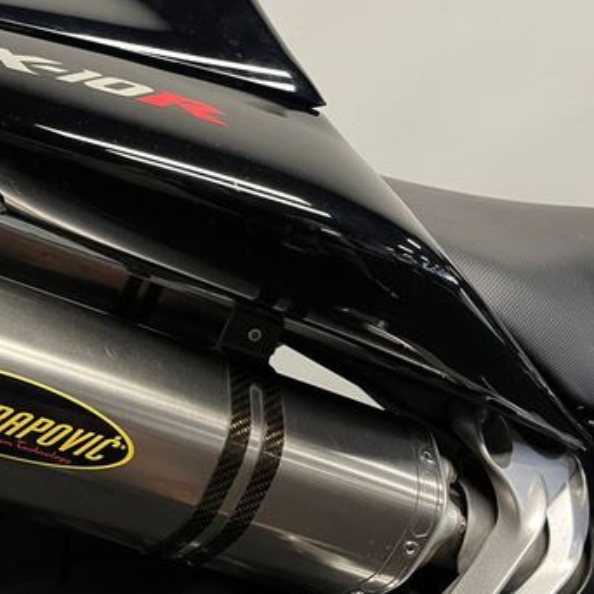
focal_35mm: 43
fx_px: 835
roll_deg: +0.4
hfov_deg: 37.9
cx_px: 132
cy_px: 262
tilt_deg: -25.4
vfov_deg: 39.1
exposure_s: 1/50
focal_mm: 5.1
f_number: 1.6
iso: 125
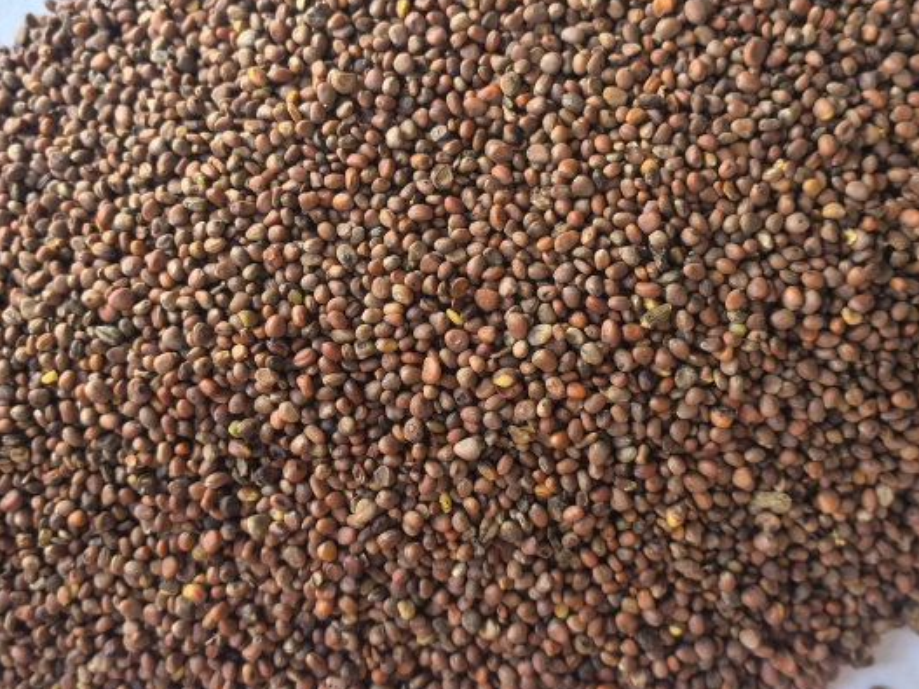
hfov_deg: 45.8
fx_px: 1088
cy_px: 288
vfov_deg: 35.0
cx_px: 445
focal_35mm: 41
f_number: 2
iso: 125
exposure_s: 1/100
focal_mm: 5.75
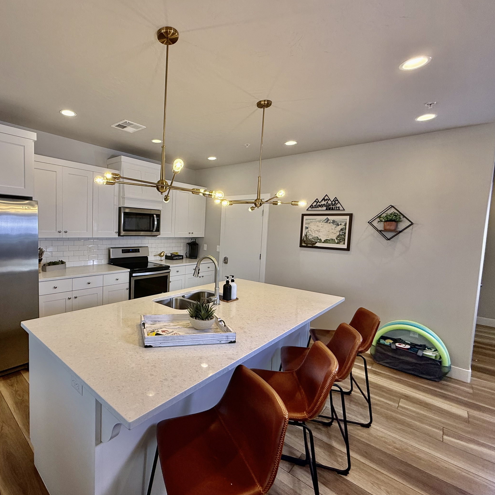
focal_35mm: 17
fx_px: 275
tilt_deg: -3.9
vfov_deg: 84.0
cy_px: 247
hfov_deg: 82.0
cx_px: 178
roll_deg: -2.5
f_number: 2.2
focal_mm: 2.22
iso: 125
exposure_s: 1/120
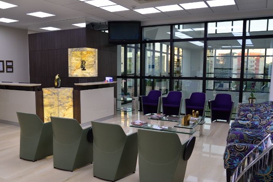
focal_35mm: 32
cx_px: 128
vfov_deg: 41.0
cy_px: 102
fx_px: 243
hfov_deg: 58.7
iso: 1600
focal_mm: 28
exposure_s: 1/125
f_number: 5.6
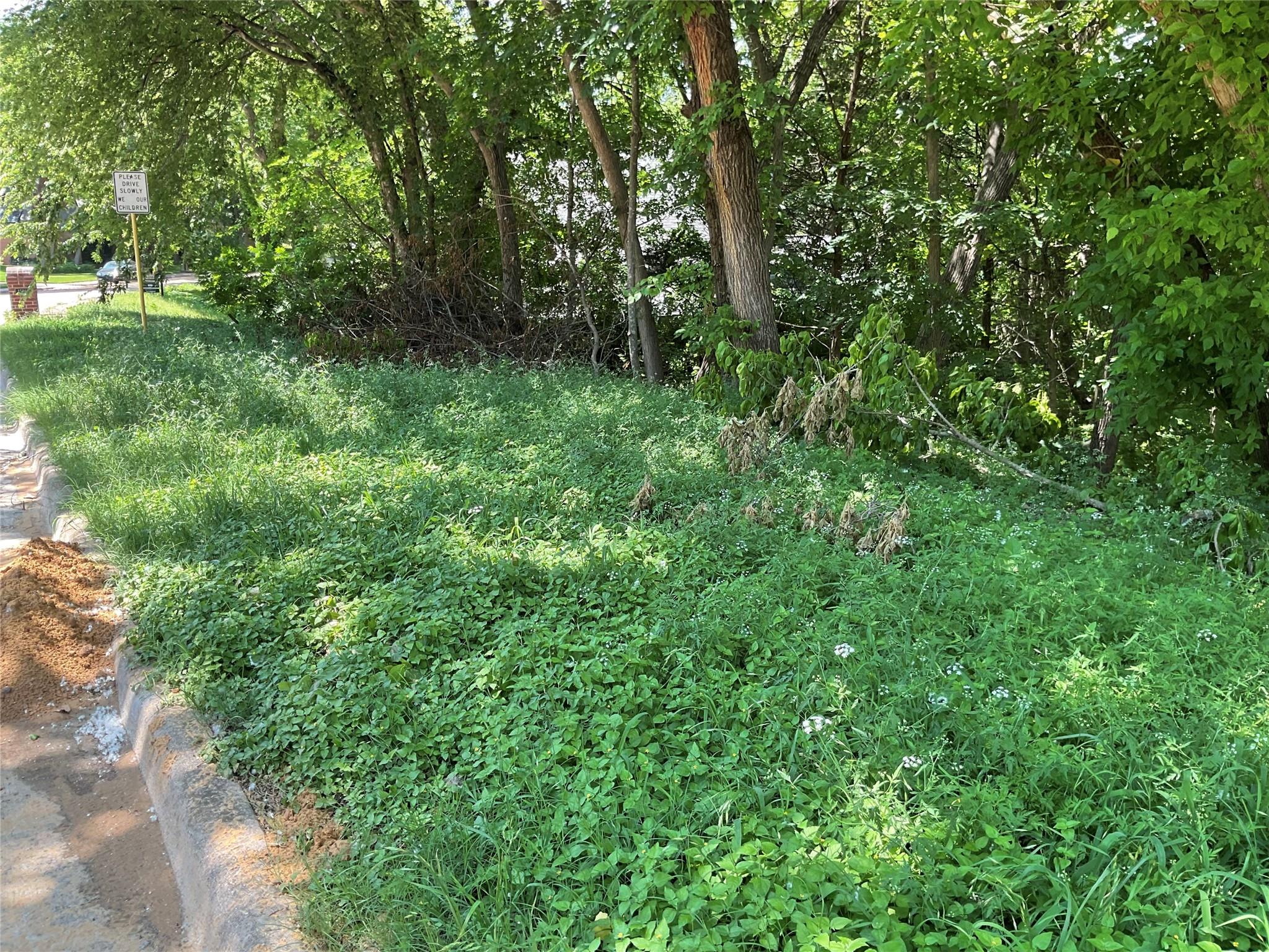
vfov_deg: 48.2
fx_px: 1063
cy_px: 476
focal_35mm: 29
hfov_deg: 61.7
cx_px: 634
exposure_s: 1/120
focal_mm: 3
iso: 20
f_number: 1.8
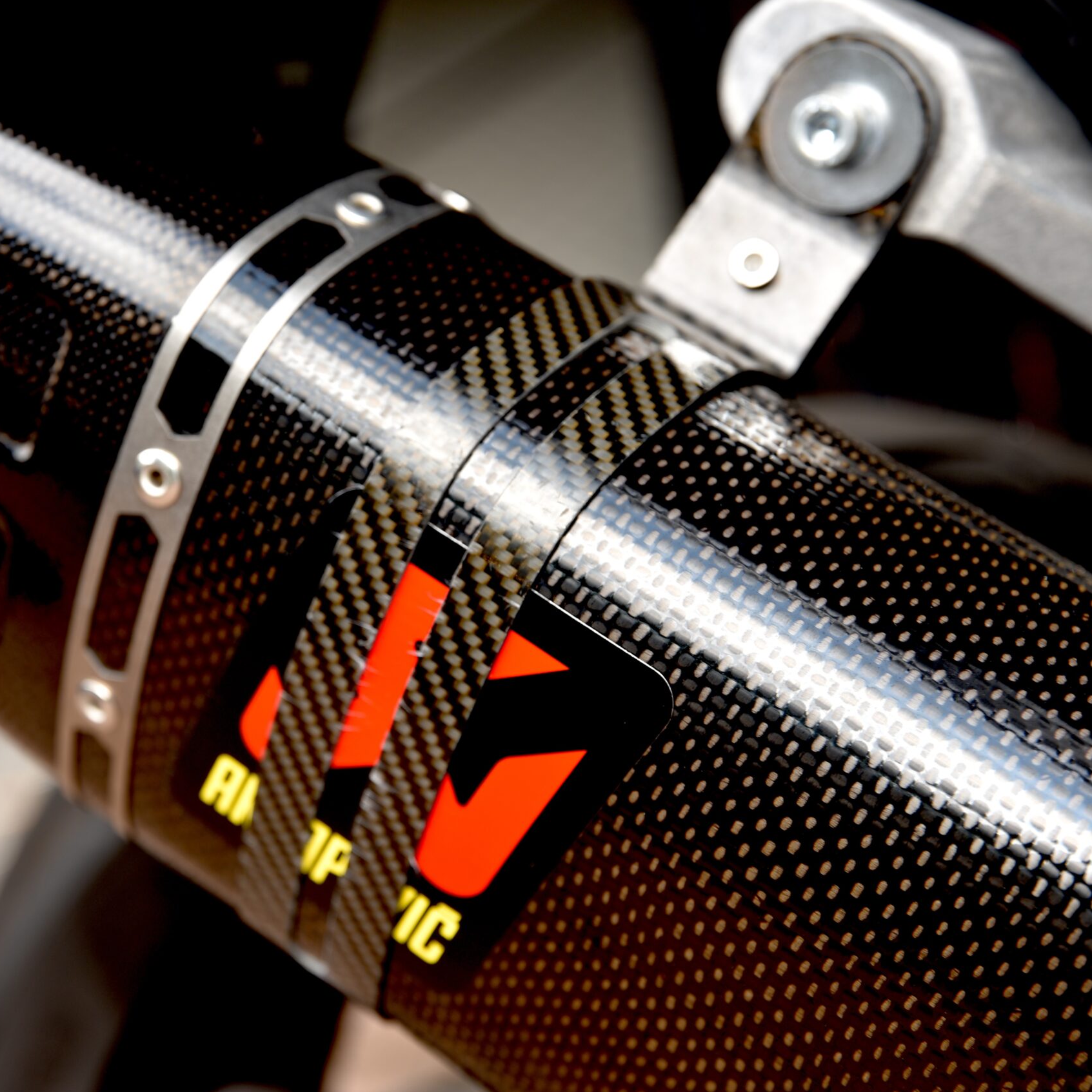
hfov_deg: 19.2
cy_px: 547
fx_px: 3212
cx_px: 303
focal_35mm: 90
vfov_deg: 19.3
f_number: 5
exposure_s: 1/100
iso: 100
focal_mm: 70
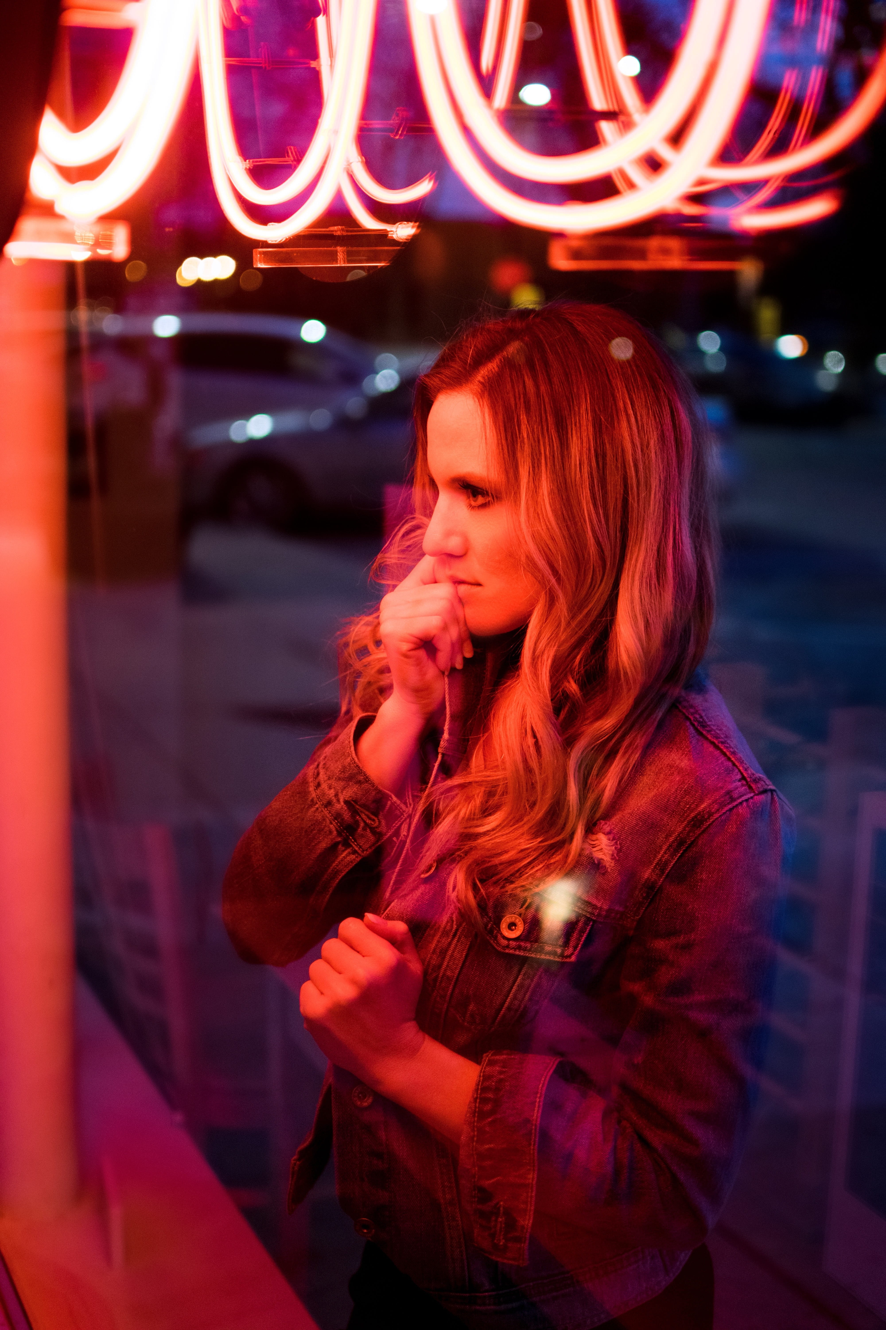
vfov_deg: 37.9
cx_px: 443
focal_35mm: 52
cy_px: 665
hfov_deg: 25.8
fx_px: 1938
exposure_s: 1/80
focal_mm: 35
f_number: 1.8
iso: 500
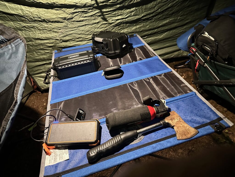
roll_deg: +2.2
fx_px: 163
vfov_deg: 56.8
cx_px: 118
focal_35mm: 24
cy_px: 88
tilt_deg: -31.0
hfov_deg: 71.6
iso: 2500
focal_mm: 6.86
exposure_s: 1/17
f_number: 1.78
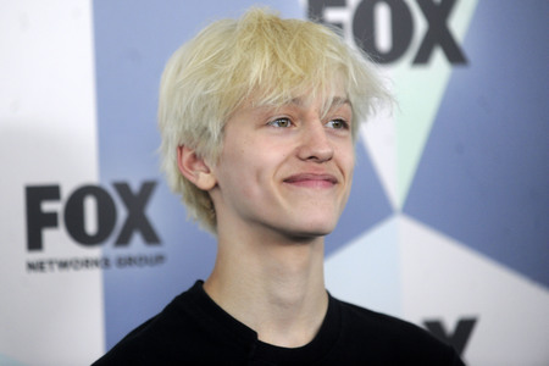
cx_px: 274
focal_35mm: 200
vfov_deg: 6.9
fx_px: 3050
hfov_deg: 10.3
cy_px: 183
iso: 1600
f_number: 4
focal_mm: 200
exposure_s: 1/320
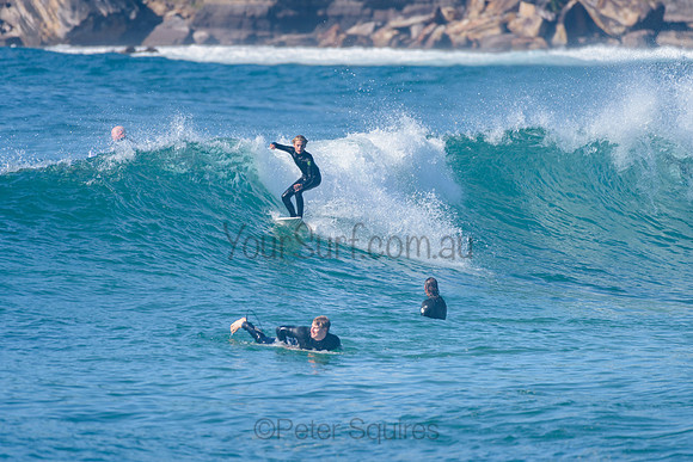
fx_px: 11798
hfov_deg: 3.4
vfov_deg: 2.2
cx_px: 306
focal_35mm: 613
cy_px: 193
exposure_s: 1/2000
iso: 220
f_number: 5.6
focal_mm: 500
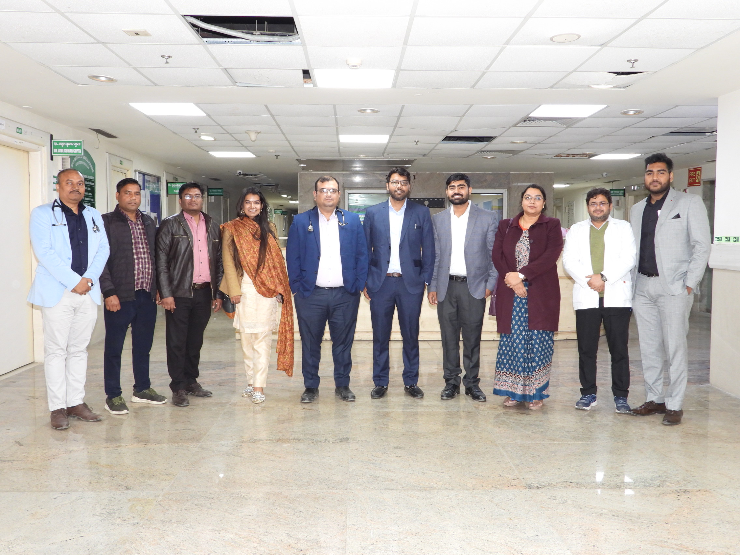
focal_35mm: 32
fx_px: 684
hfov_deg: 56.8
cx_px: 370
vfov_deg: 44.2
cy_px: 278
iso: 220
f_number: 3.2
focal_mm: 5.8
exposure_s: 1/30
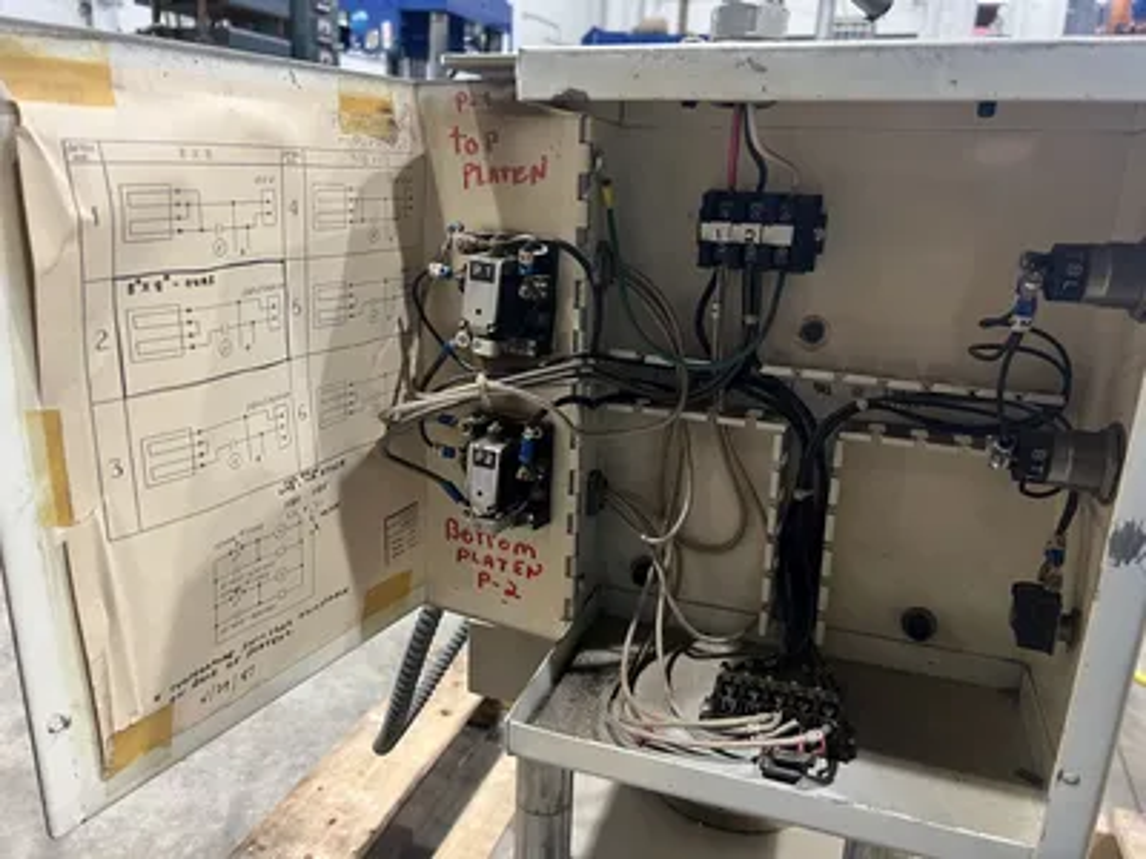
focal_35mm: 26
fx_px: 861
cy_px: 430
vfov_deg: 53.1
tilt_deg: -17.6
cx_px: 573
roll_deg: -3.5
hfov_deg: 67.3
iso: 125
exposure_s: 1/60
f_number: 1.5
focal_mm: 5.7
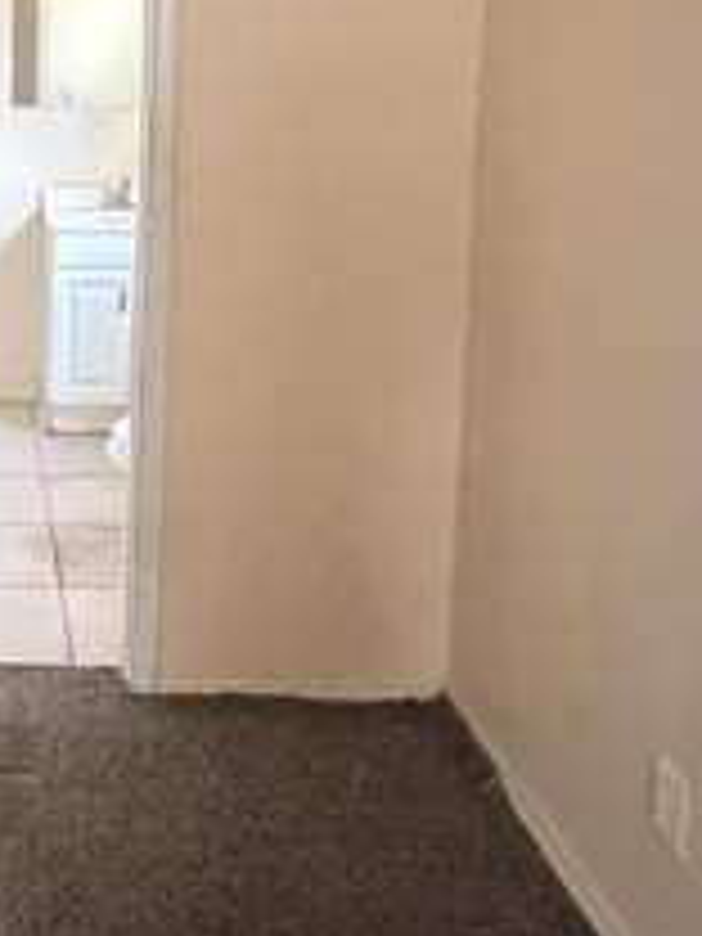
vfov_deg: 41.6
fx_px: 1163
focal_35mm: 43
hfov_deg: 30.9
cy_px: 166
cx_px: -14
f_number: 2.2
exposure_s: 1/60
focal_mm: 2.22
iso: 1250
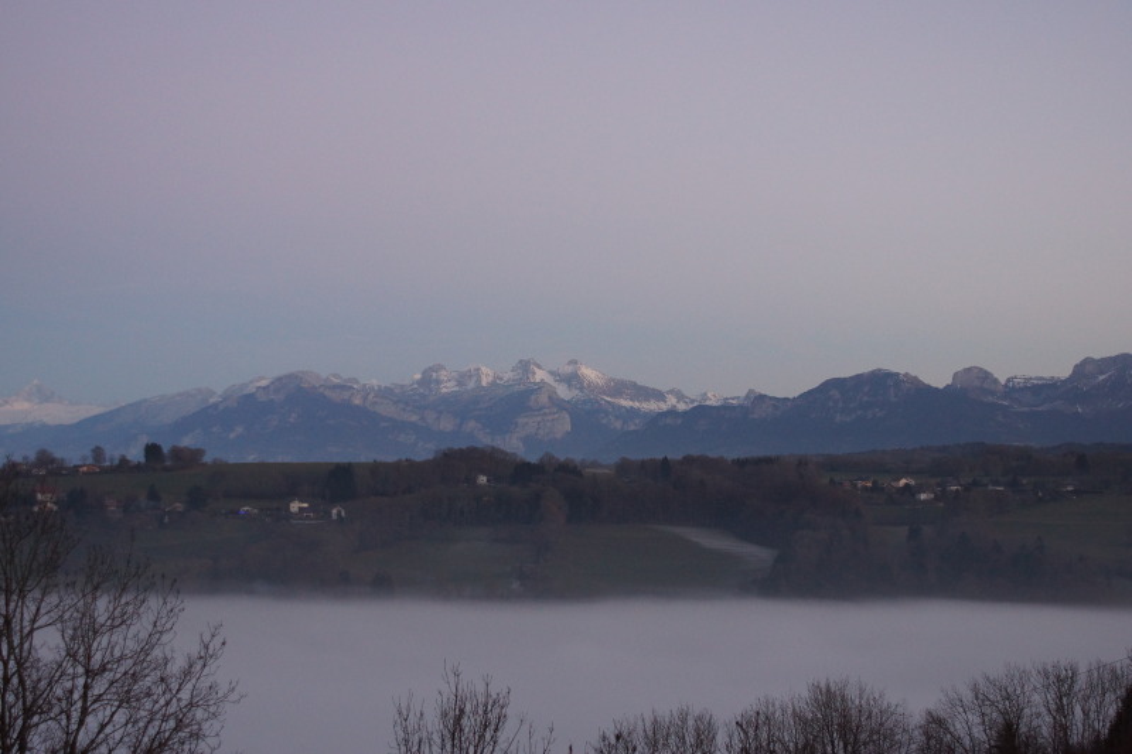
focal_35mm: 60
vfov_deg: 22.6
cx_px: 566
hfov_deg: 33.4
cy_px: 377
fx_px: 1886
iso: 800
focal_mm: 40
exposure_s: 1/50
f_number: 4
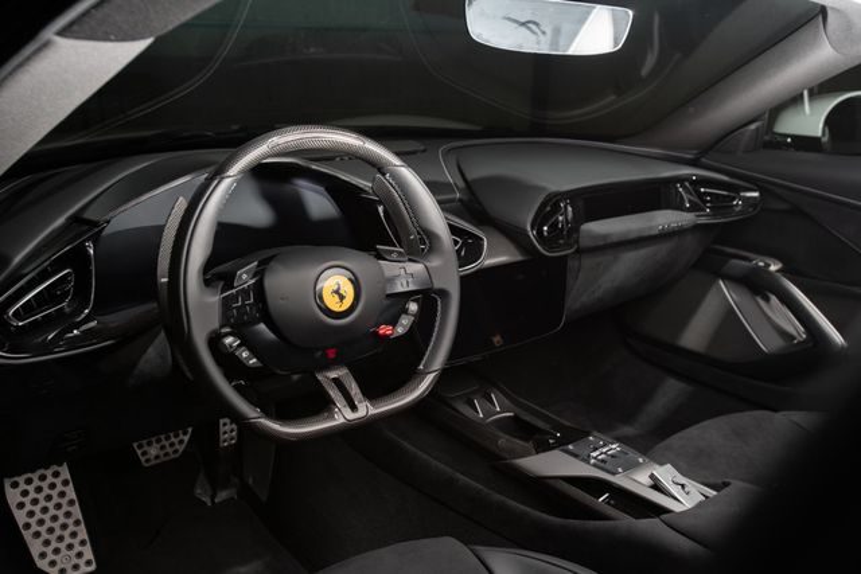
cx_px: 430
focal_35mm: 34
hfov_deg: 55.8
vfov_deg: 38.9
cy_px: 287
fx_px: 813
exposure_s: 1/160
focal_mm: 34
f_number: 4.5
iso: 160
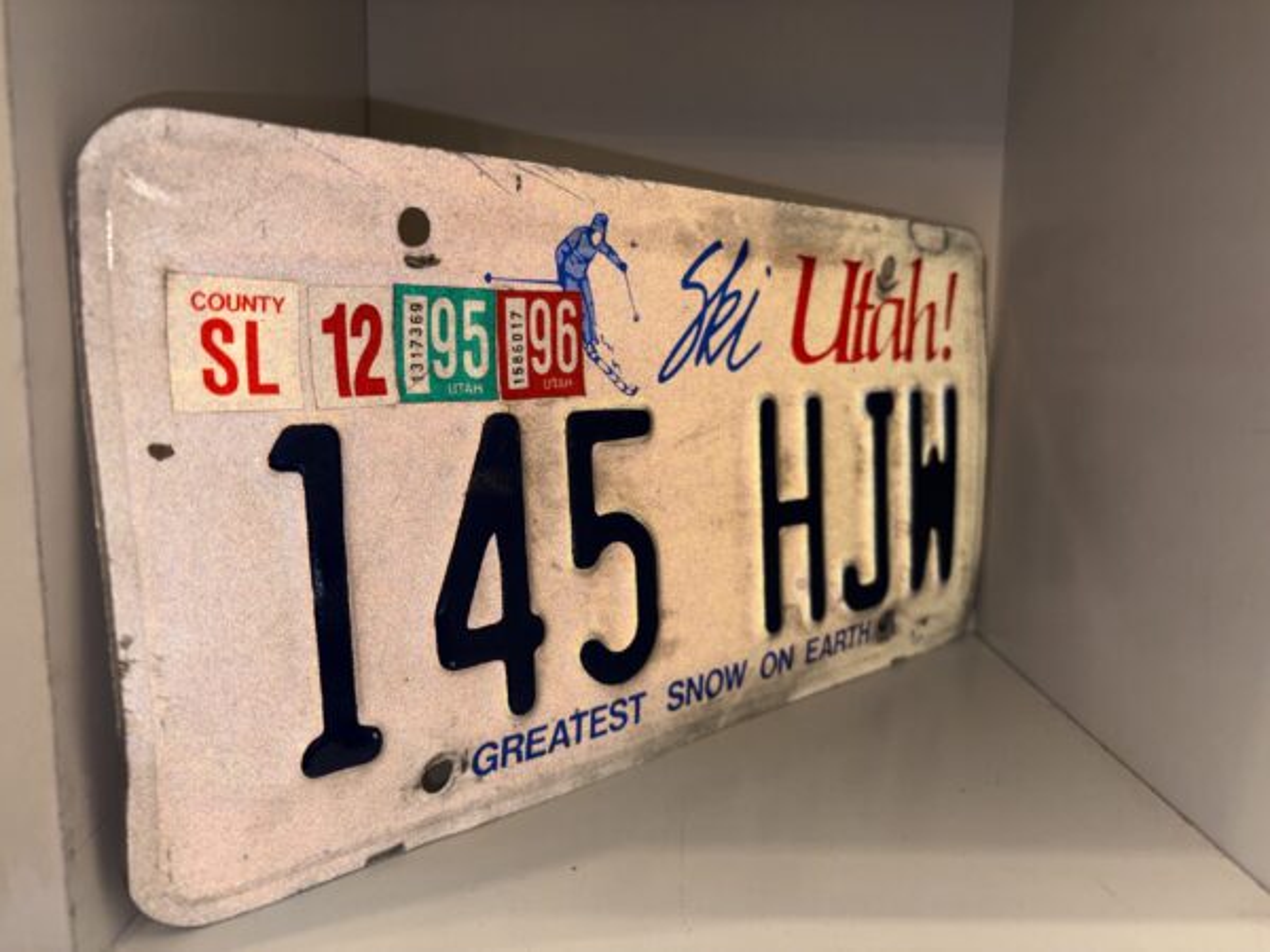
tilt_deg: -8.2
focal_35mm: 26
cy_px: 476
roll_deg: -2.0
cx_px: 635
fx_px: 954
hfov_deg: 67.3
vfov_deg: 53.1
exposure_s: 1/60
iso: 32
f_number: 1.6
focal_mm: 5.96
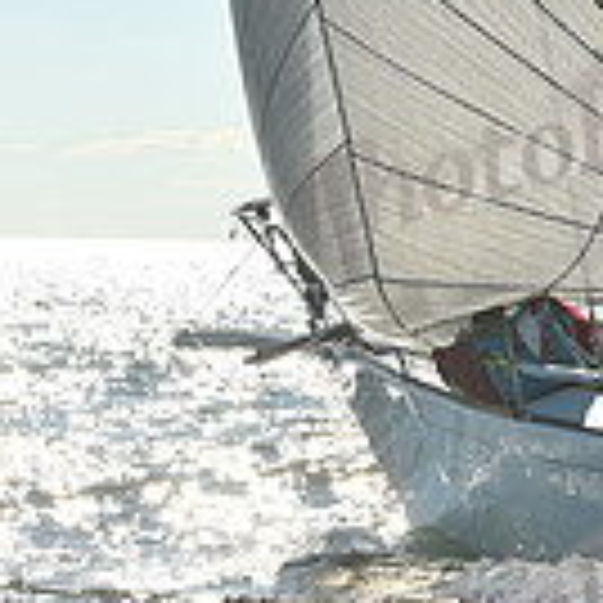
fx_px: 5085
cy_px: 304
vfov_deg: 6.8
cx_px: 1161
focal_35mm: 258
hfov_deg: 6.6
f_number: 9
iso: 320
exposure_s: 1/1250
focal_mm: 70
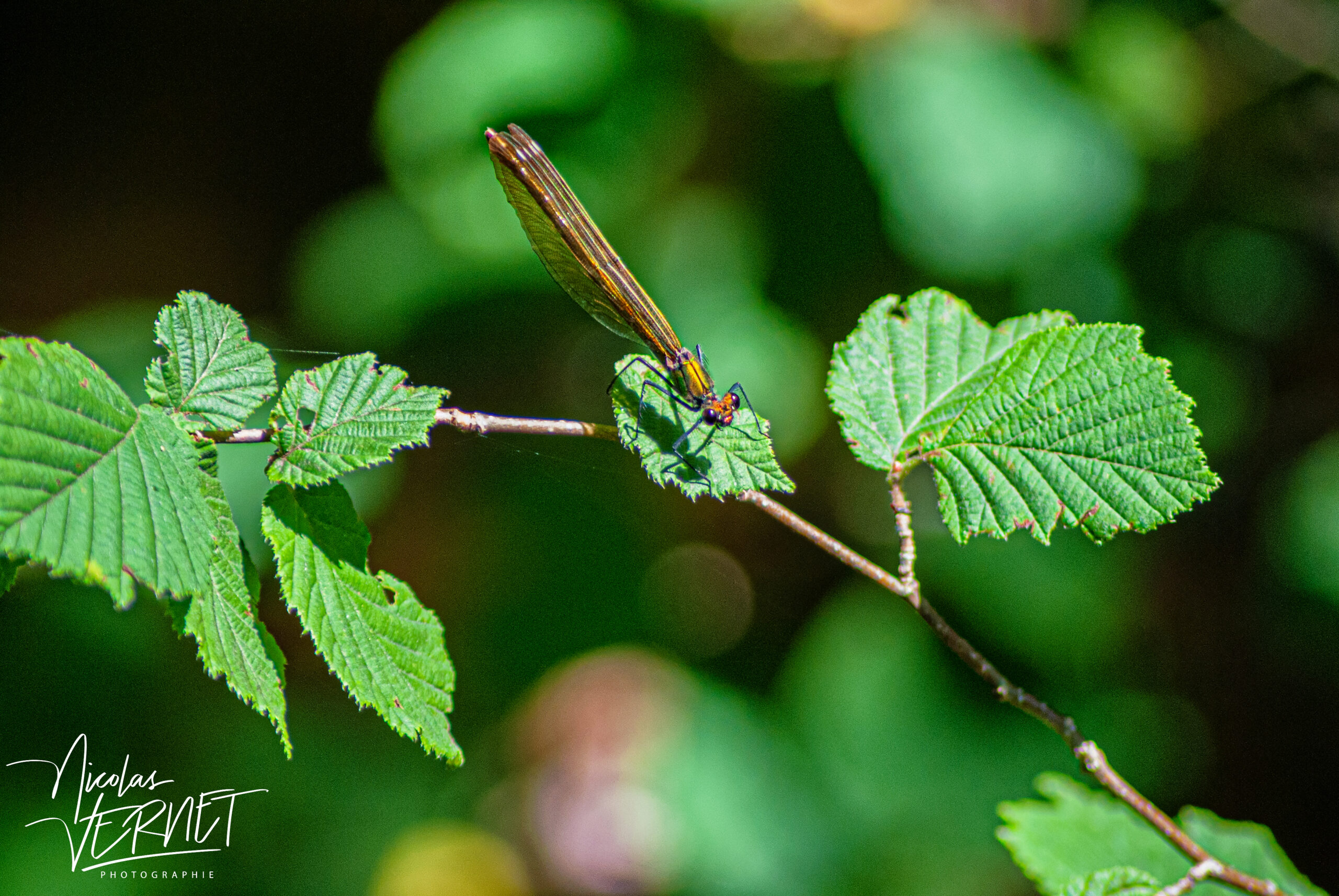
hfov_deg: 4.6
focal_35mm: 450
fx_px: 16758
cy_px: 448
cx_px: 670
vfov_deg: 3.1
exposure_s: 1/500
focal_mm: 300
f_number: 5.6
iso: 400
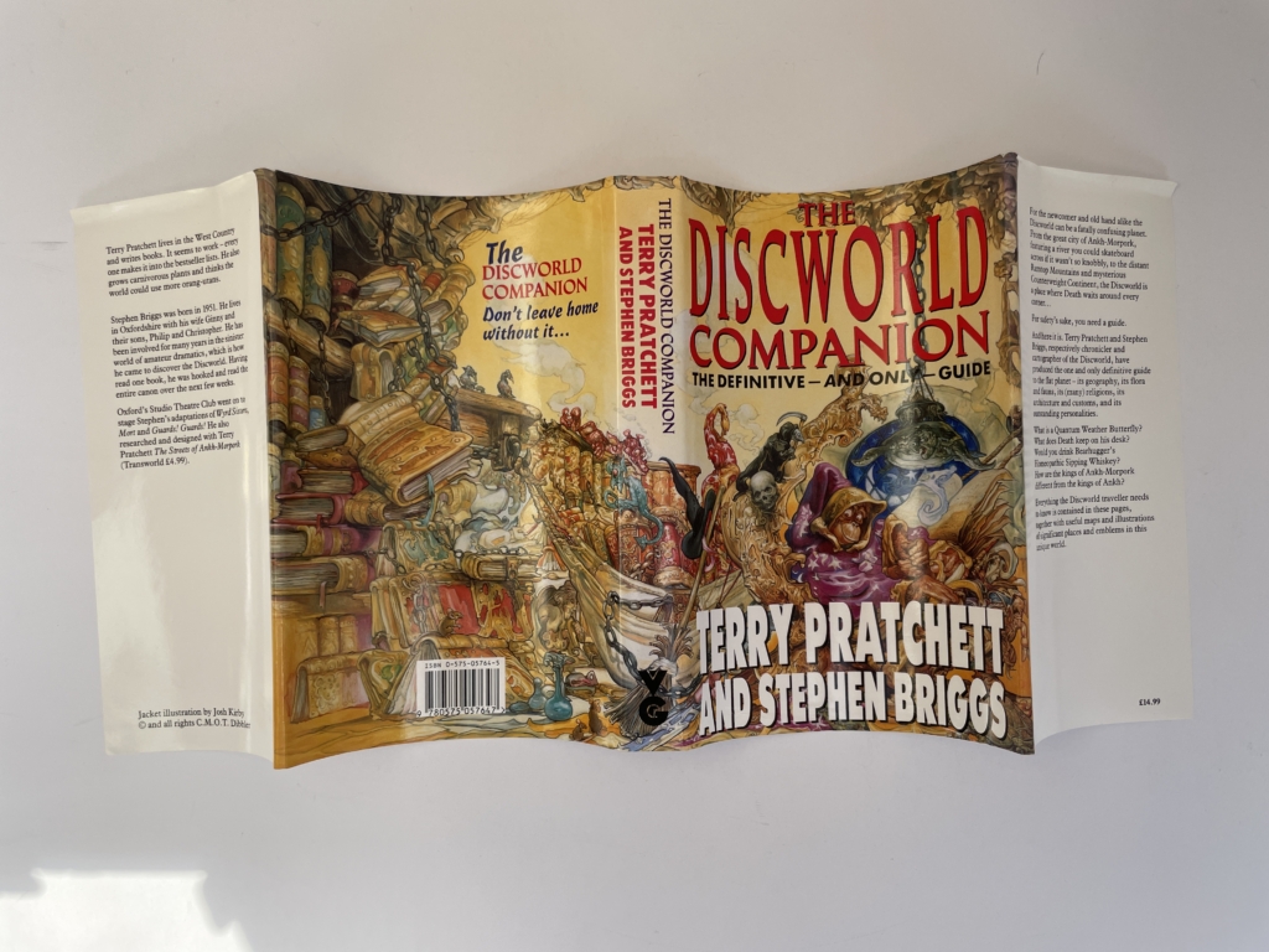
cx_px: 634
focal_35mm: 26
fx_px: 953
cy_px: 476
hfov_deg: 67.3
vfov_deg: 53.1
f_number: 1.6
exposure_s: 1/581
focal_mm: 4.2
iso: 32
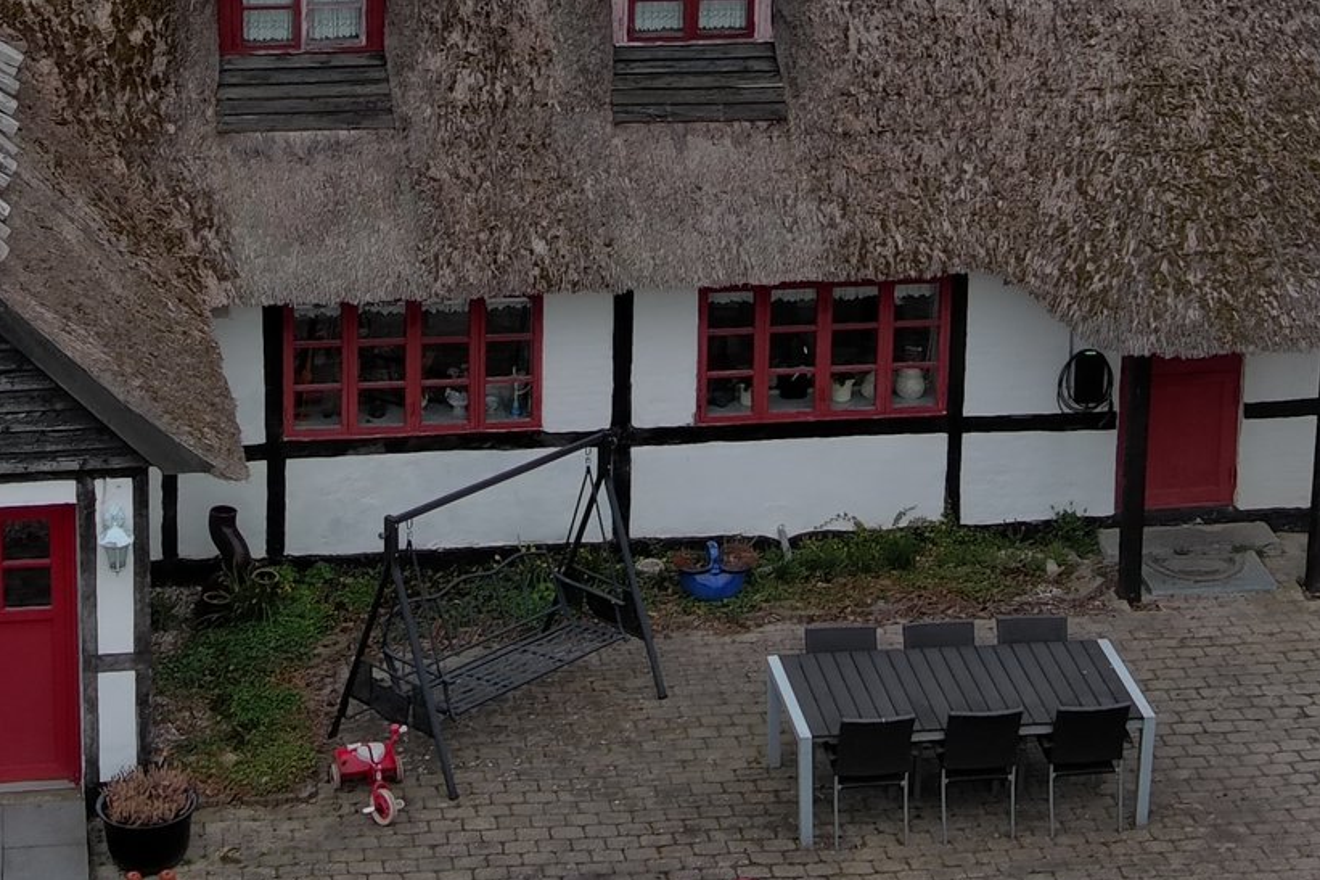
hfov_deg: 19.3
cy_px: -195
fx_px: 3886
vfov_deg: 12.6
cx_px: 531
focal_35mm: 106
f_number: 9
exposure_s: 1/160
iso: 100
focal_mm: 10.57
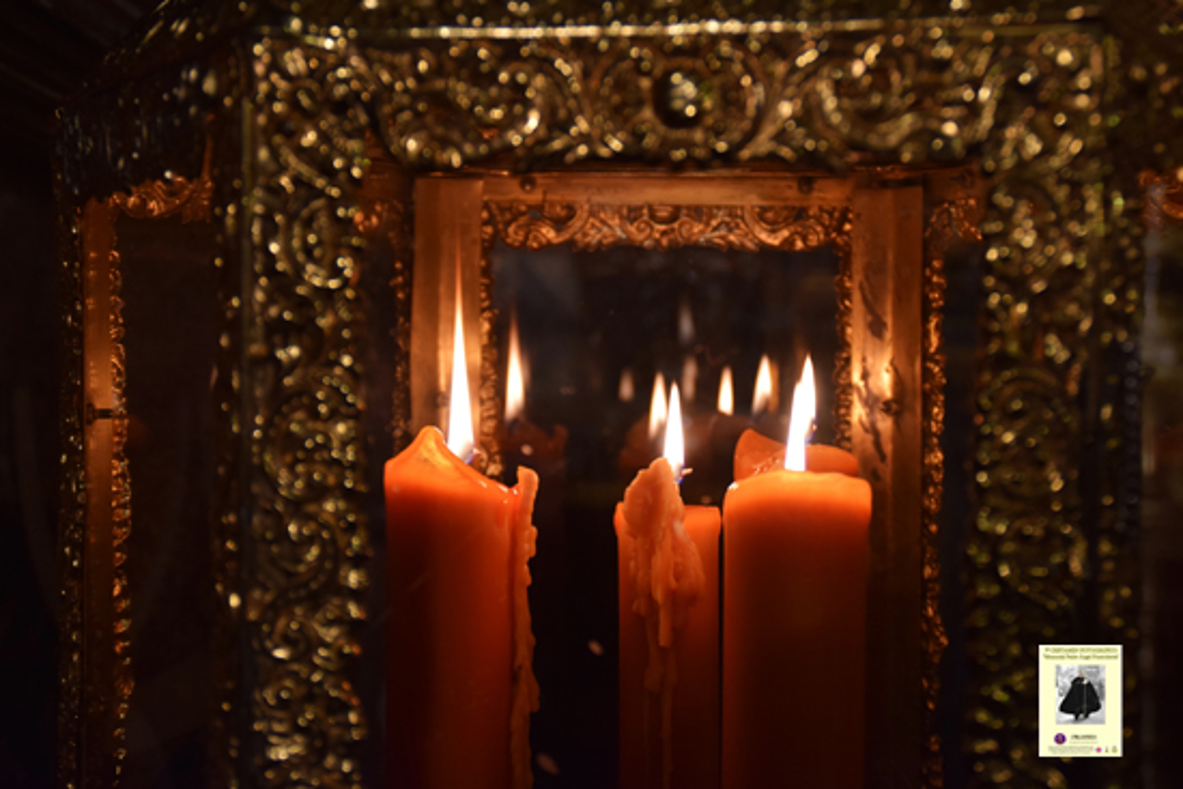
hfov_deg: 35.0
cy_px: 394
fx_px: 1873
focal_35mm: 57
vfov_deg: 23.8
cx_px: 592
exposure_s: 1/60
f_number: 4.5
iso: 500
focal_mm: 38
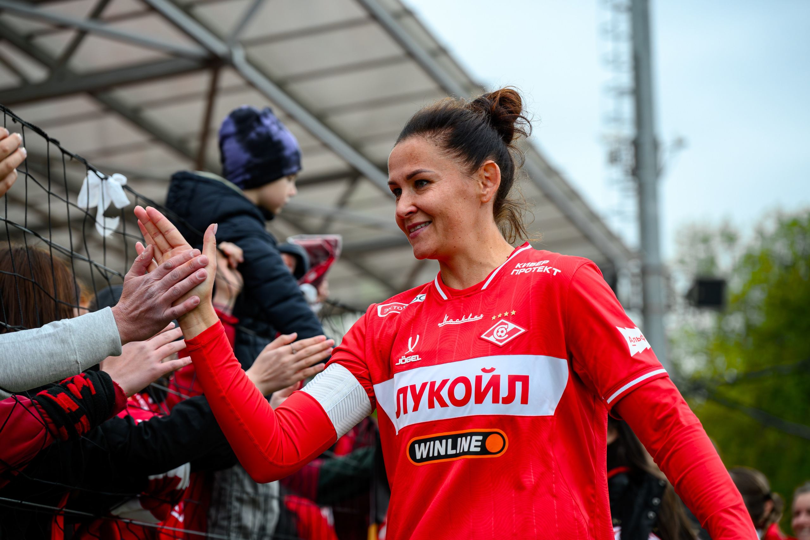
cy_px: 270
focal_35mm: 120
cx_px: 405
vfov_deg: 11.4
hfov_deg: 17.1
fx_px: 2700
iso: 640
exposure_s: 1/1000
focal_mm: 120
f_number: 4.5
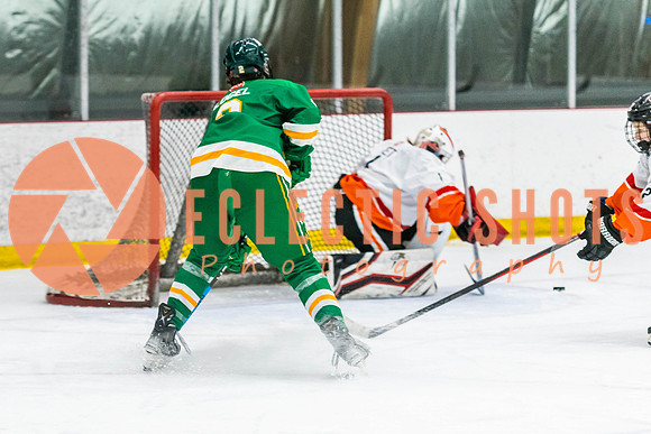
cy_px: 236
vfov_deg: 7.7
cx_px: 197
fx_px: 3215
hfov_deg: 11.5
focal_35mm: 178
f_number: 2.8
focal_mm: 105
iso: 1600
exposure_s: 1/640
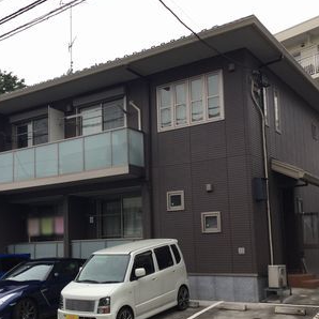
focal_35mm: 46
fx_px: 480
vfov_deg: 36.7
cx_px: 108
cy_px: 190
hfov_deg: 36.4
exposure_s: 1/120
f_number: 2.4
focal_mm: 3.3
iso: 25
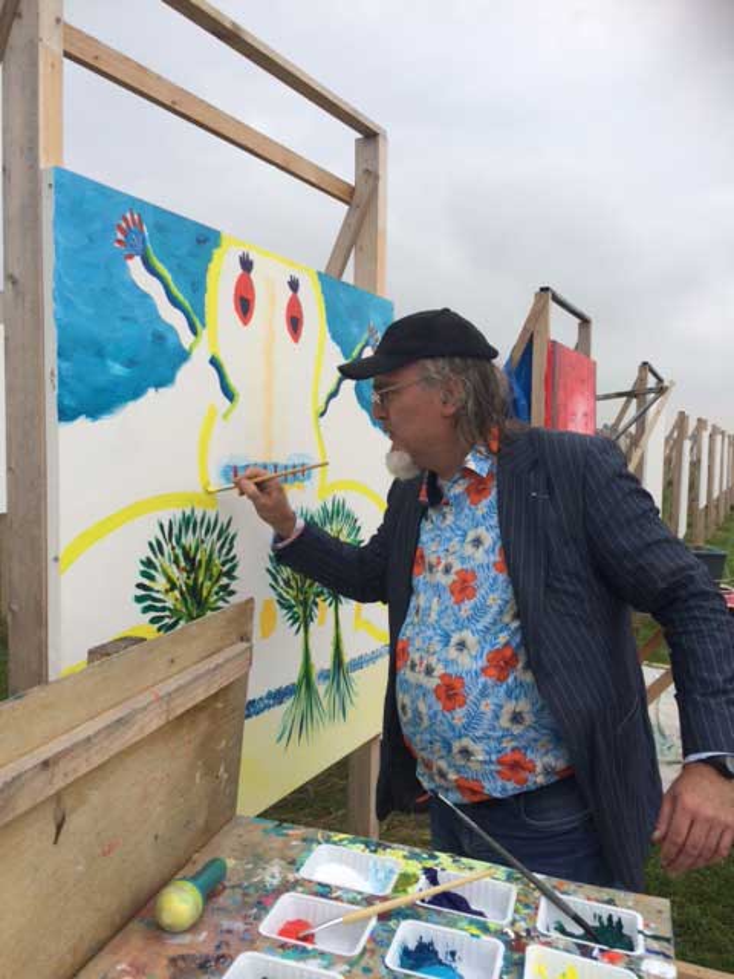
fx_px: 820
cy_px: 490
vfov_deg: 61.7
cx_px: 367
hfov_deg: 48.2
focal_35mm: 29
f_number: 2.2
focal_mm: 4.15
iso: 32
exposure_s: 1/1414
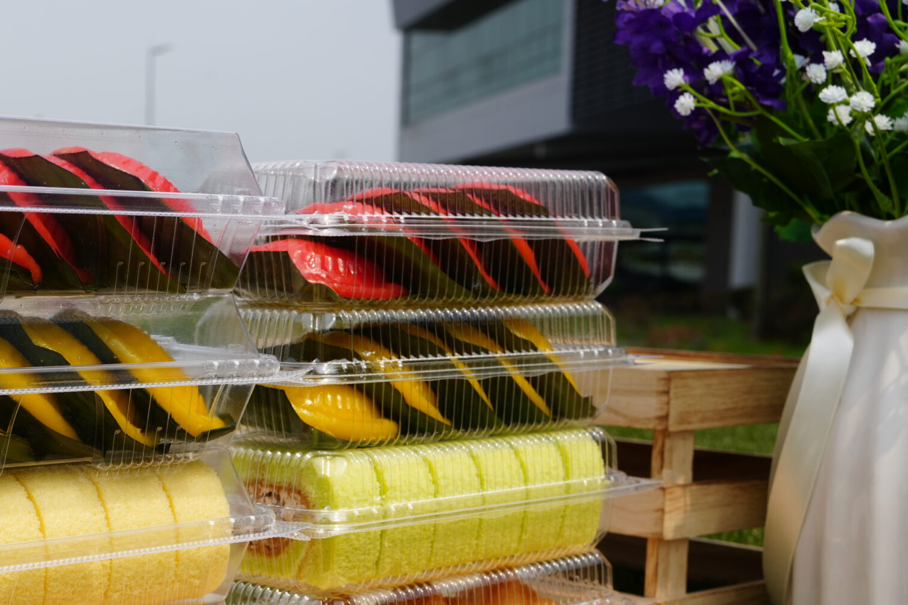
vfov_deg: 19.8
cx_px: 139
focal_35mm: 68
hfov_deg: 28.8
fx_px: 1715
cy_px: 481
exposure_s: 1/200
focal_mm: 40
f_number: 11
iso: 100
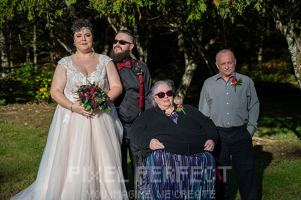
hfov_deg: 27.0
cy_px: 100
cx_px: 150
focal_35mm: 75
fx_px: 627
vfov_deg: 18.2
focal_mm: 75
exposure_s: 1/8000
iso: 720
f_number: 4
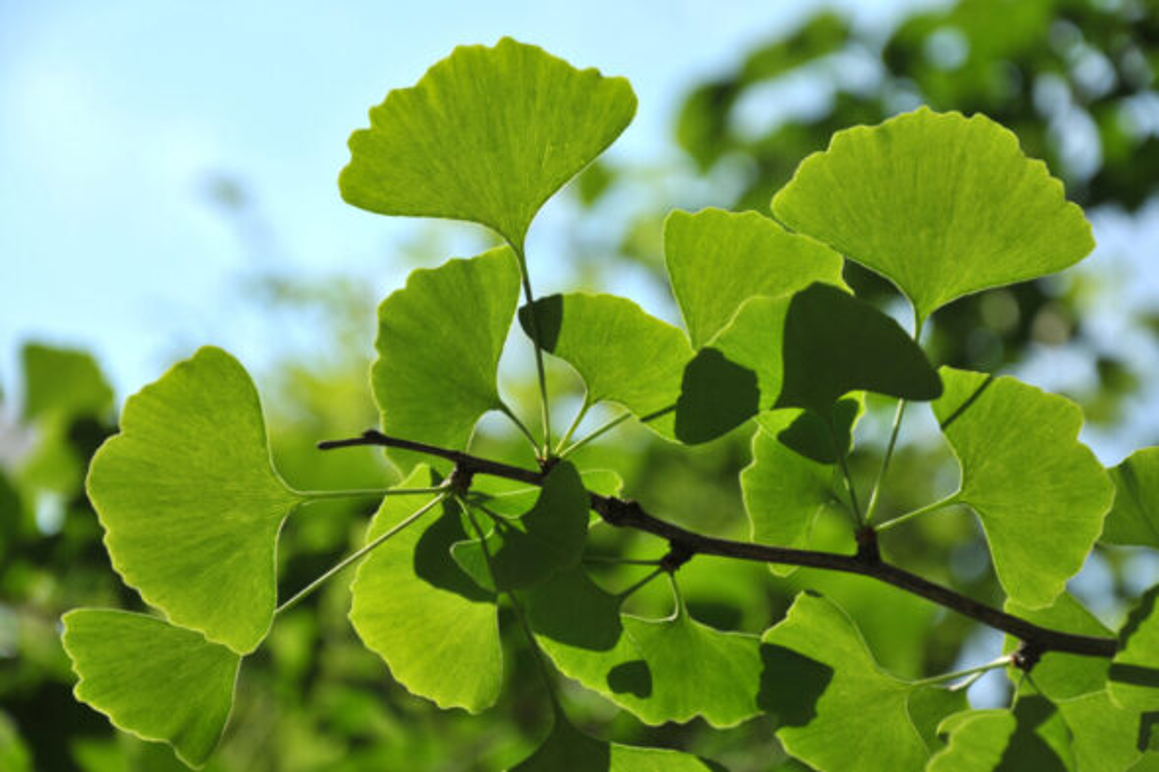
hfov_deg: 18.2
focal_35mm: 112
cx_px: 580
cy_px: 386
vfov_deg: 12.2
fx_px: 3621
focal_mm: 75
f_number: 5.3
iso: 100
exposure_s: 1/500
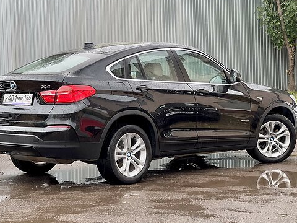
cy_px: 108
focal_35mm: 88
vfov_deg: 16.8
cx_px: 140
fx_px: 755
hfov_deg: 22.3
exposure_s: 1/99
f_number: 2.8
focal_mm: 9
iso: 80
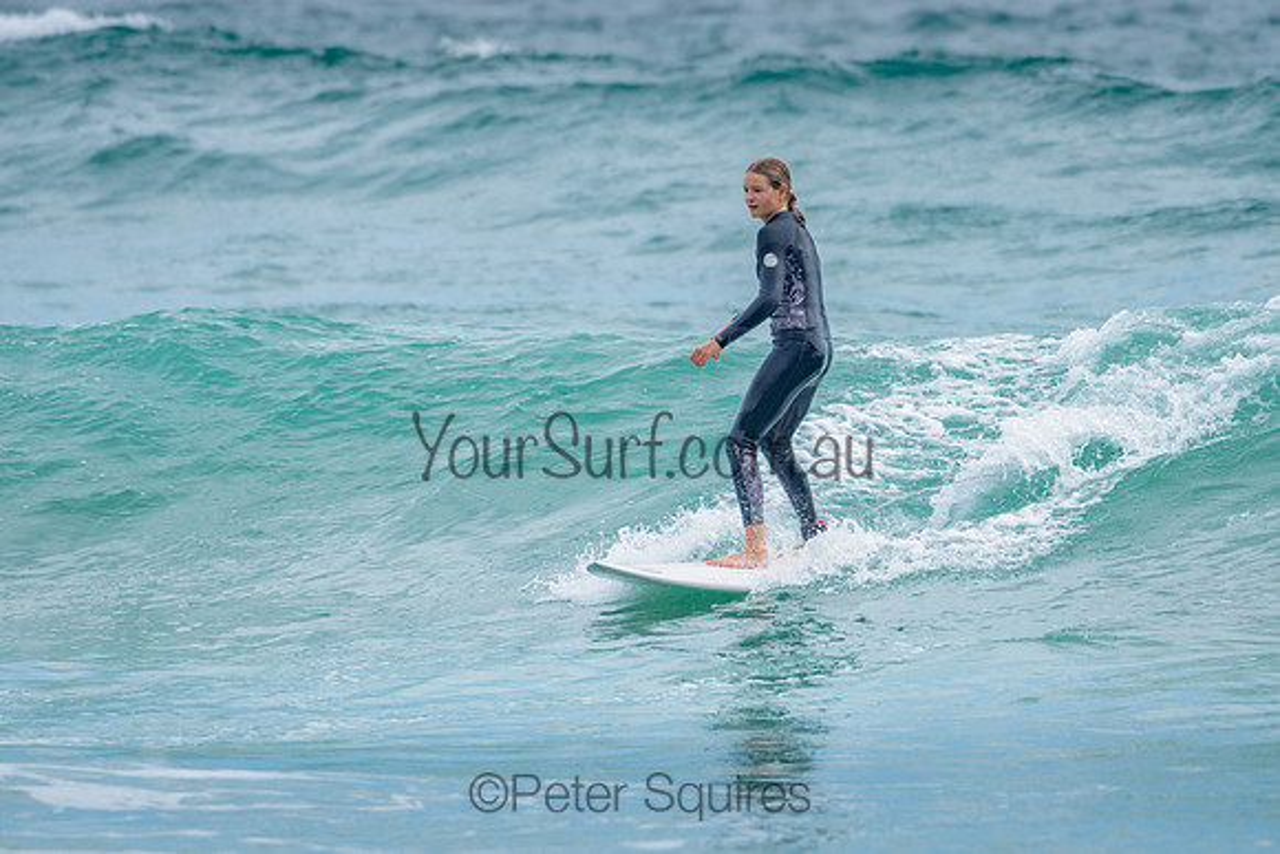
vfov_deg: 2.9
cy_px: 331
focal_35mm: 478
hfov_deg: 4.3
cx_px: 750
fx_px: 16992
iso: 220
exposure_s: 1/2000
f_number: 5.6
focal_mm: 390
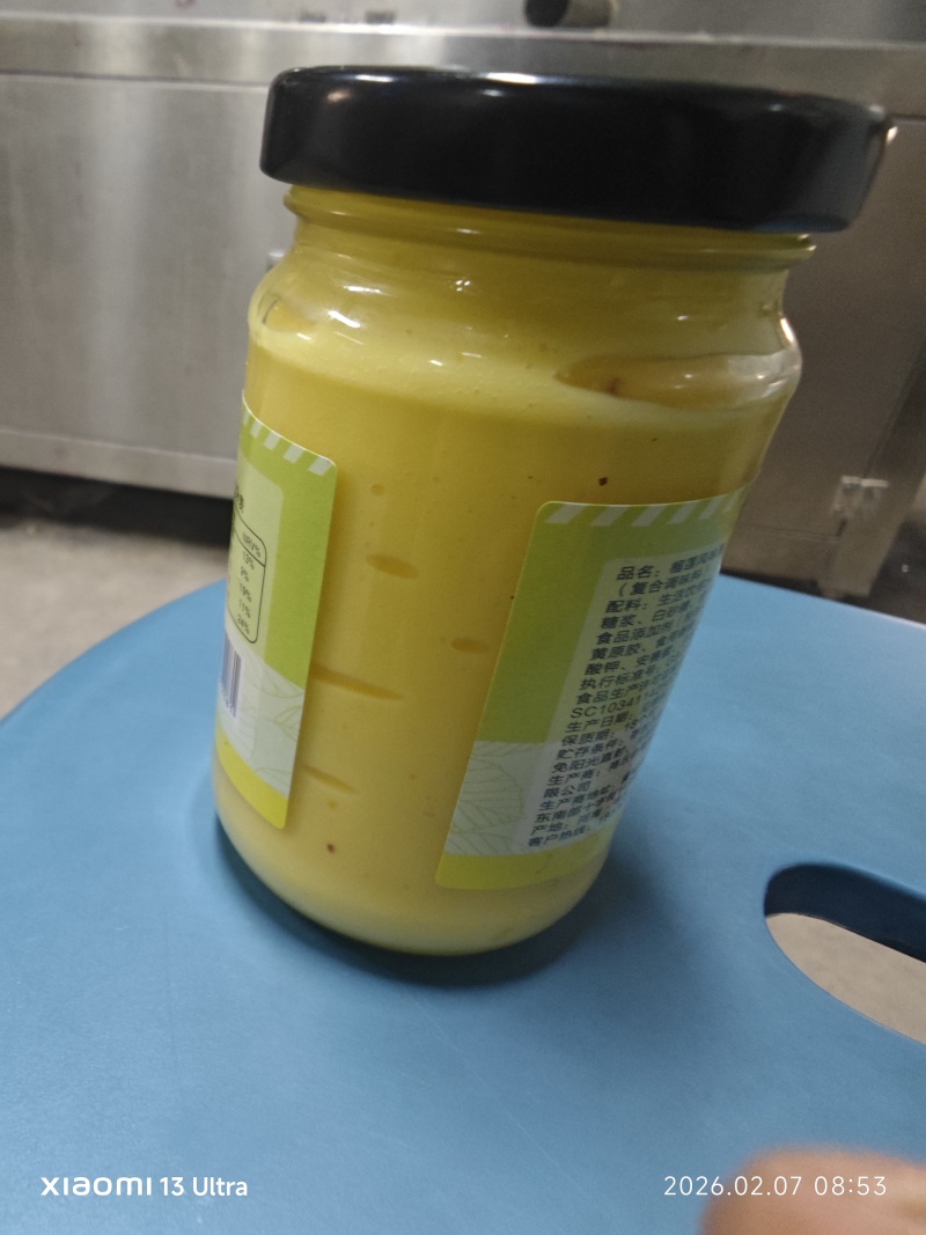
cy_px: 618
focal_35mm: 23
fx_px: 821
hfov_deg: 58.9
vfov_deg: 73.9
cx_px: 463
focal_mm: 2.03
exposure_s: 1/25.4
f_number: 1.8
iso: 400
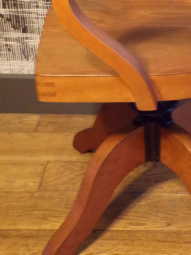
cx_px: 174
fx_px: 567
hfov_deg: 18.8
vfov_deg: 24.8
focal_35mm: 77
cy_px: 41
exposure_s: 1/7
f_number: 3.2
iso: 400
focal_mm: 5.8
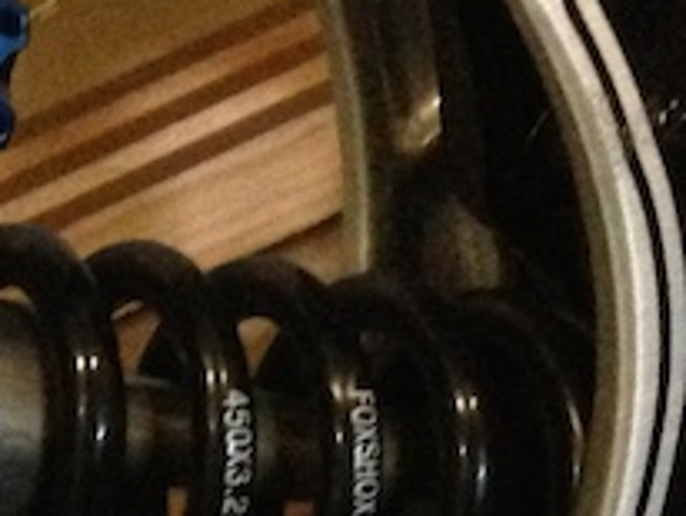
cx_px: -193
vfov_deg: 9.1
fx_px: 3254
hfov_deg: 11.7
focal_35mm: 164
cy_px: 376
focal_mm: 4.13
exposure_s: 1/15
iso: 800
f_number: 2.4
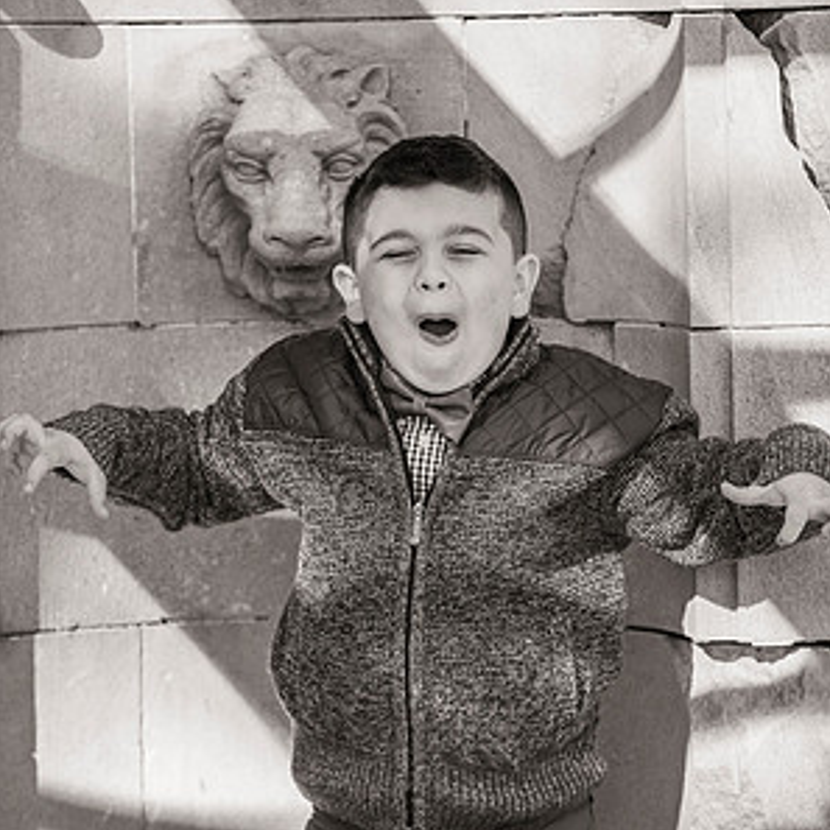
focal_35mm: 193
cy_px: 344
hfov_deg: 9.1
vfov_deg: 9.1
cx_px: 416
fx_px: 5236
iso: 320
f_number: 3.5
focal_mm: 150
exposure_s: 1/500
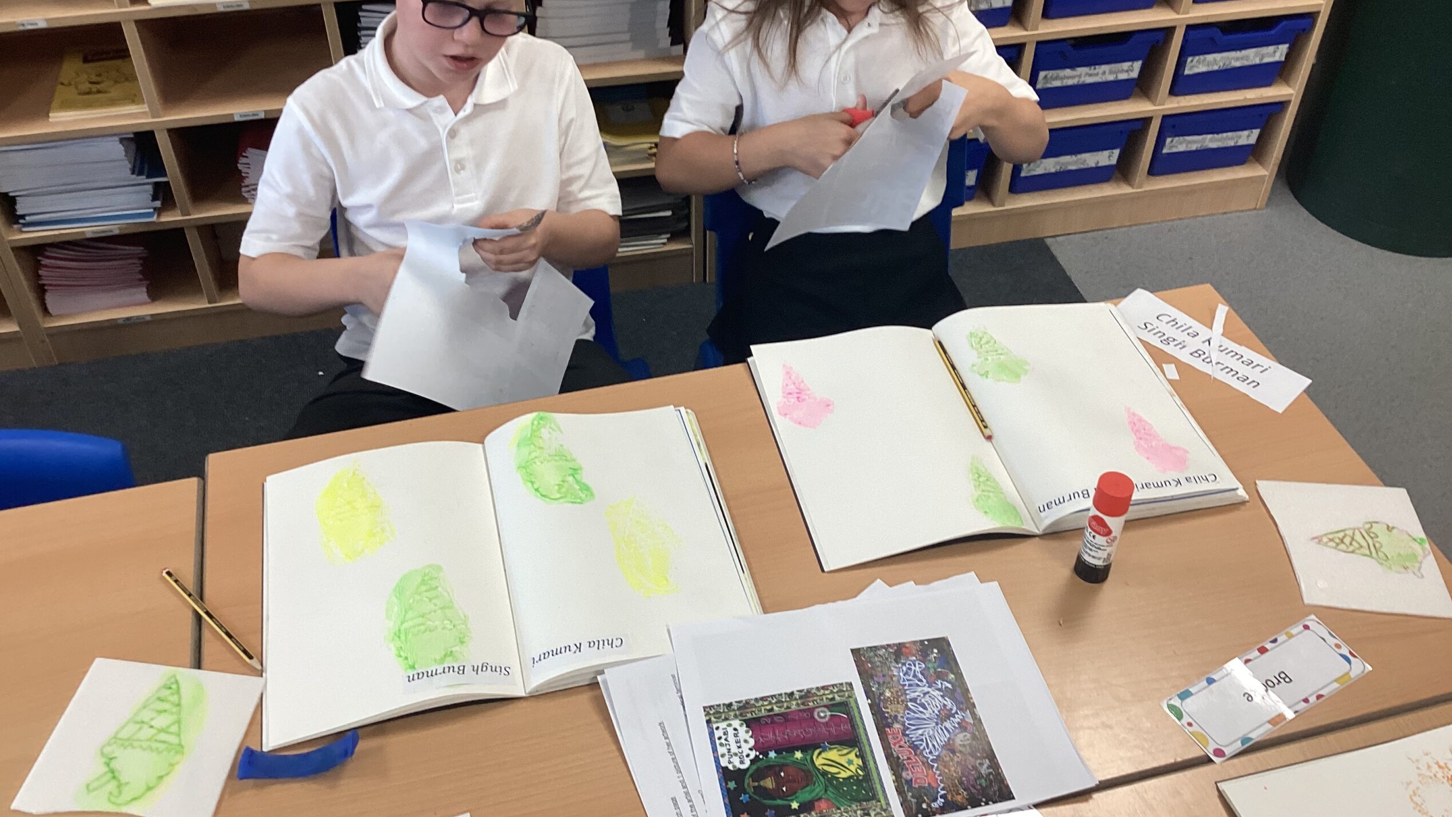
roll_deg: -0.6
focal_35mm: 34
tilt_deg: -40.8
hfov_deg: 58.0
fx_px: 1309
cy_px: 349
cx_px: 722
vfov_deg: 34.6
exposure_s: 1/50
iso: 100
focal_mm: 3.3
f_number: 2.4
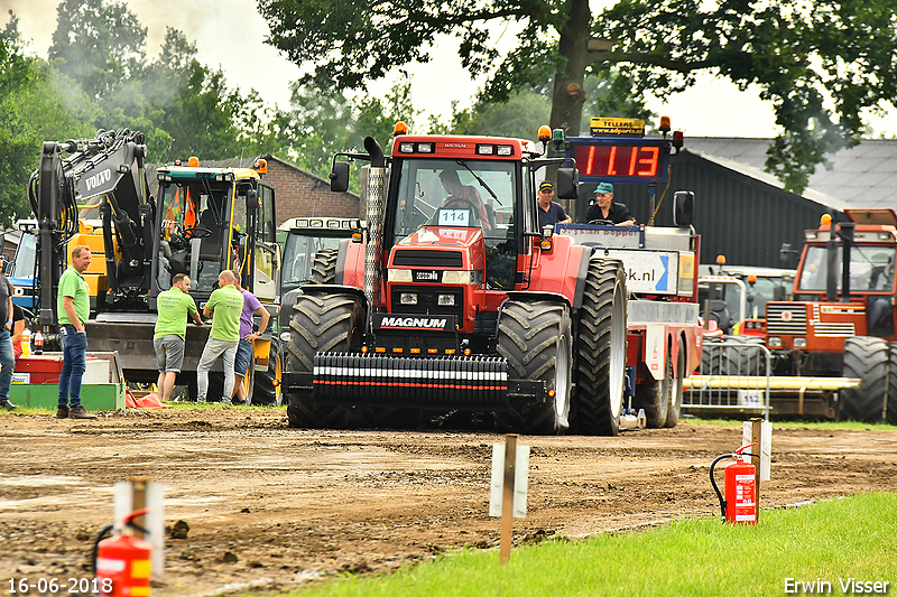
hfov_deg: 5.5
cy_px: 298
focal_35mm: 375
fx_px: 9341
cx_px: 448
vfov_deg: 3.7
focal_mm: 250
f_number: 9
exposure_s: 1/800
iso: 500
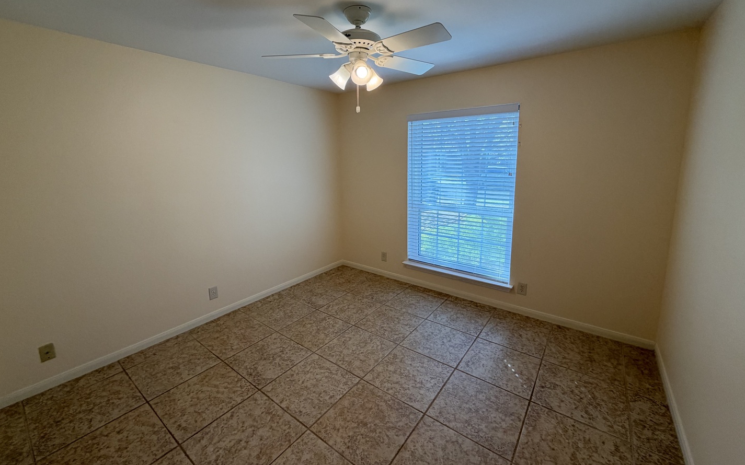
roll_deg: +0.9
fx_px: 304
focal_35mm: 15
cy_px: 206
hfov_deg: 101.5
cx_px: 371
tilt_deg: -8.7
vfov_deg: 74.5
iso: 125
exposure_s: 1/120
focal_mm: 2.22
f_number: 2.2
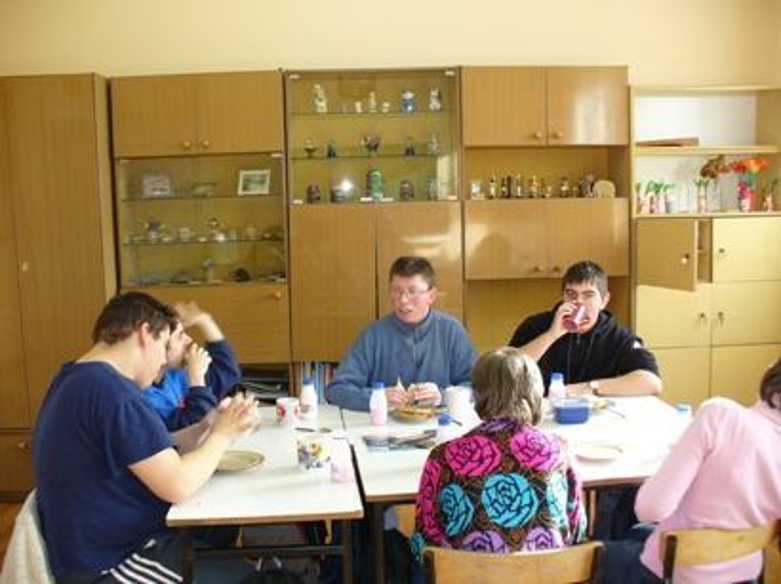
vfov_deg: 38.6
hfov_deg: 50.2
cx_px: 390
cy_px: 292
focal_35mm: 37
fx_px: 834
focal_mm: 6.1
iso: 125
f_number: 2.8
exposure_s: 1/30
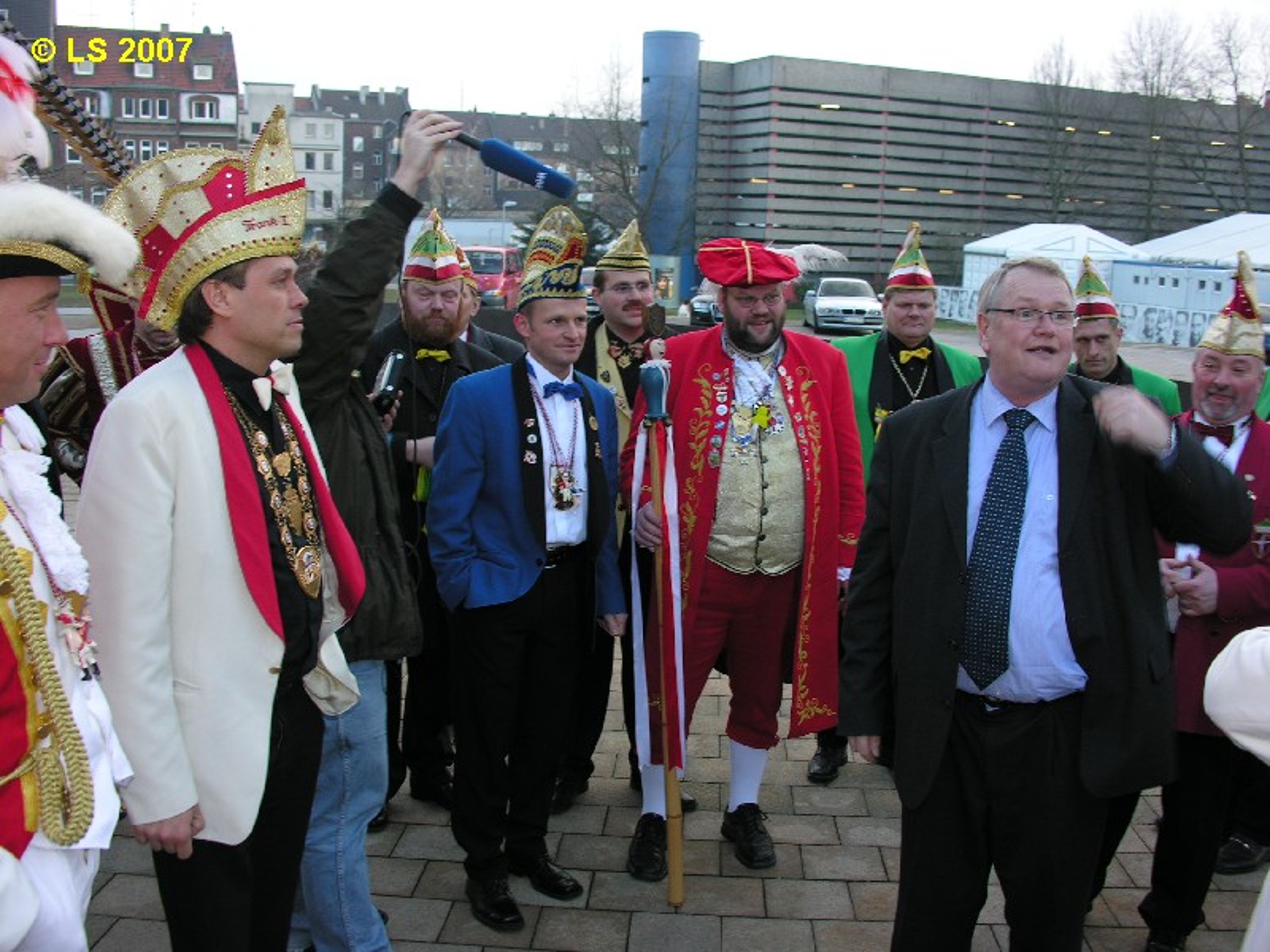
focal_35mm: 35
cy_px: 476
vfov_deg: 40.7
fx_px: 1284
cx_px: 635
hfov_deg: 52.6
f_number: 2.8
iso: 50
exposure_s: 1/30
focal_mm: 8.9
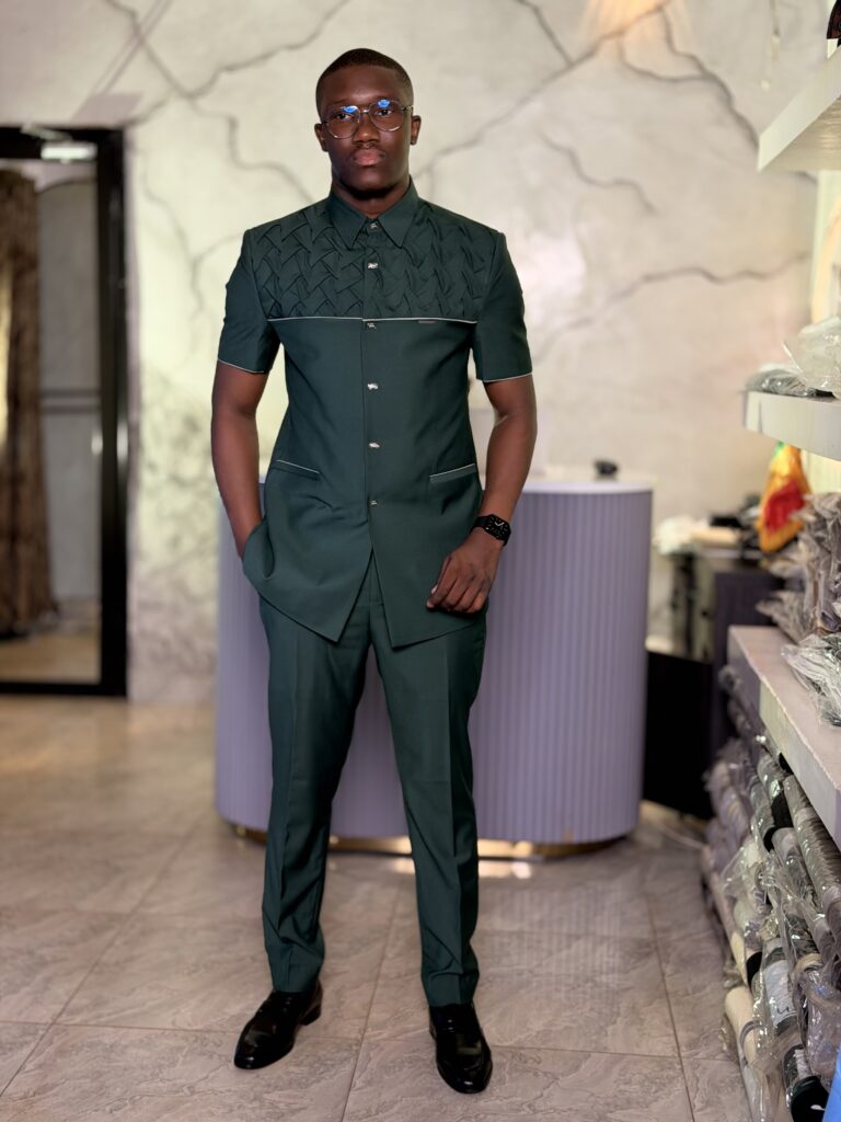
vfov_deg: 39.7
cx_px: 420
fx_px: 1555
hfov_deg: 30.3
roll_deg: -1.1
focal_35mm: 48
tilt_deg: -7.2
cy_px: 561
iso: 100
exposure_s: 1/73
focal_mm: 6.76
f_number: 1.78
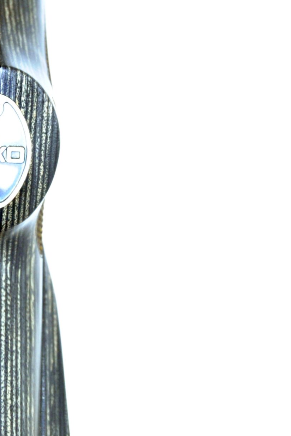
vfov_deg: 12.0
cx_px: -2
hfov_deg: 8.0
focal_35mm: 171
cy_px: 167
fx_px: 2074
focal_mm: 55
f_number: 7.1
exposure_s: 1/200
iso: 800
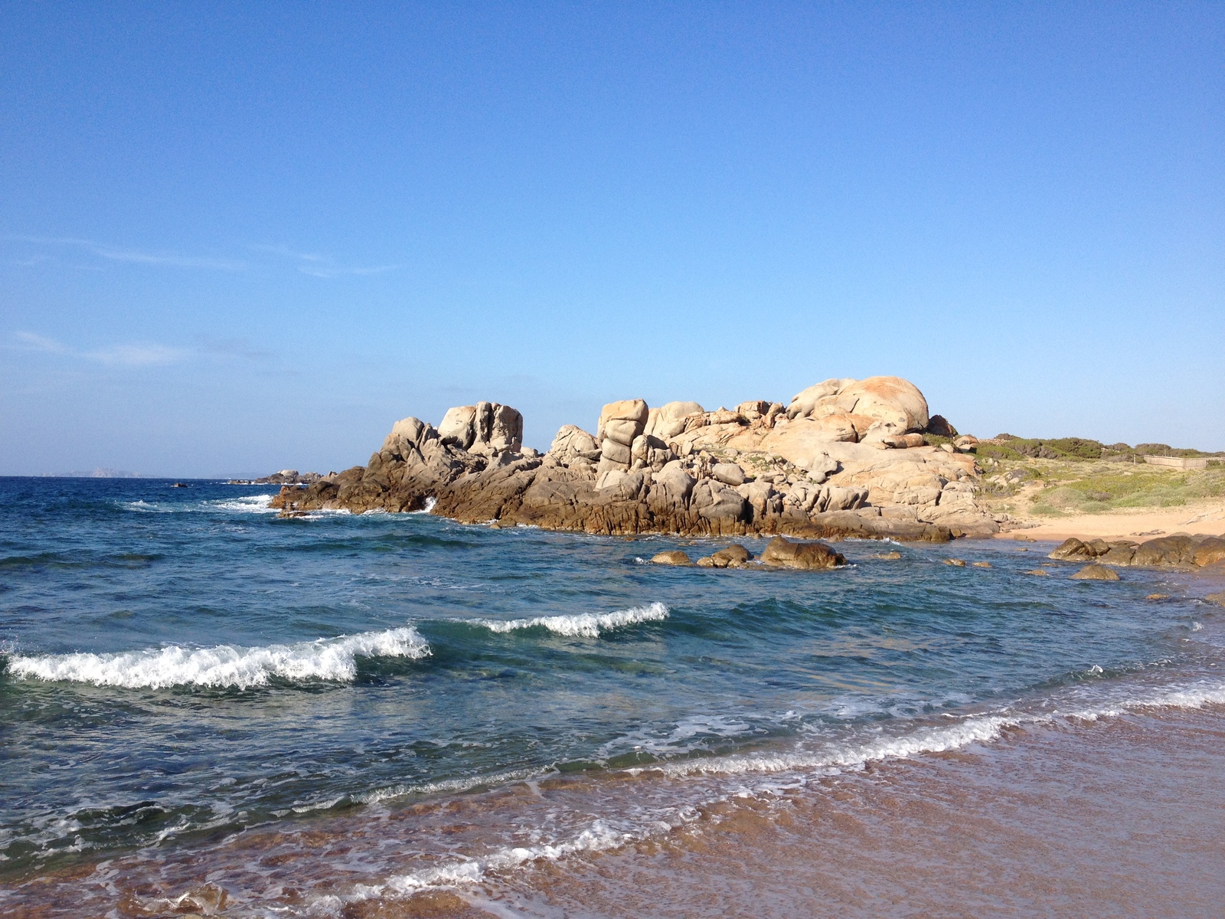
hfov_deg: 52.6
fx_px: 1239
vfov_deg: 40.7
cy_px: 460
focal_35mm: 35
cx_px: 612
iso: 50
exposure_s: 1/1577
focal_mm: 4.28
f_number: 2.4
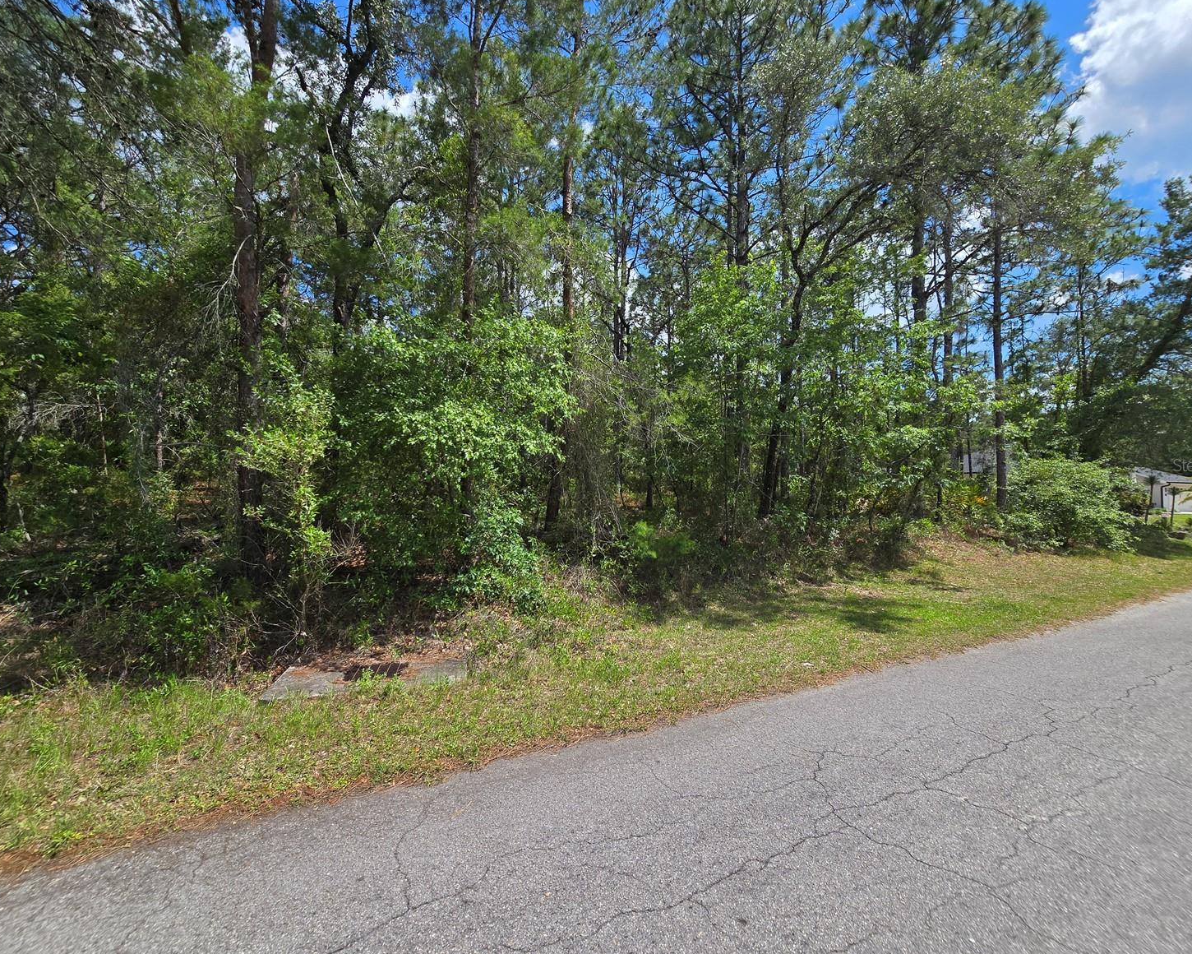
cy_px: 465
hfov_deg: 100.7
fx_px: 494
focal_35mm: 14
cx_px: 593
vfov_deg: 88.0
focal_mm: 2.2
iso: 50
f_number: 2.2
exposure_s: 1/1994
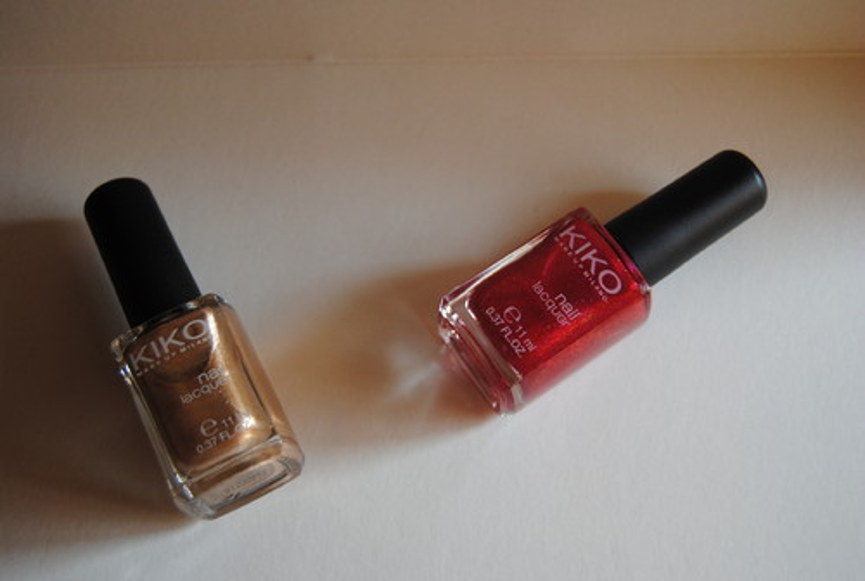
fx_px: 1156
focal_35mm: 48
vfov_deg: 28.2
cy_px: 290
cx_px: 432
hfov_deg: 41.0
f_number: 4.5
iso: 200
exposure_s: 1/40
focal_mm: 32
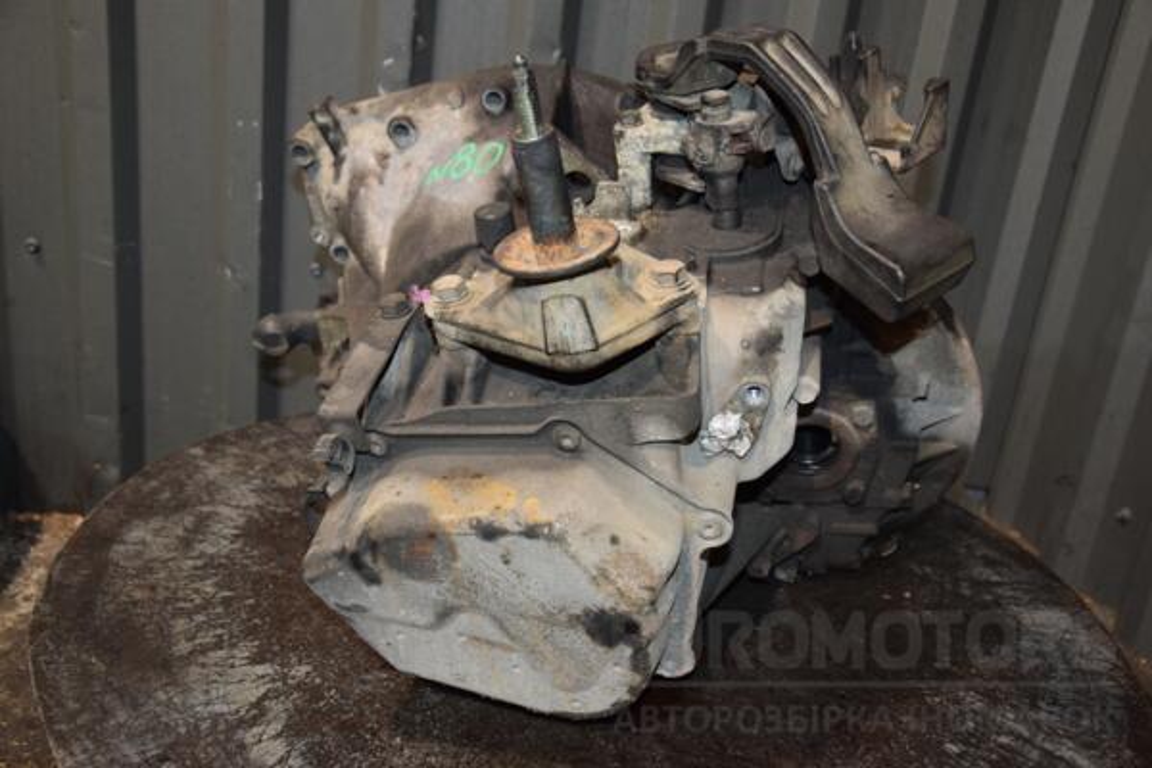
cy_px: 384
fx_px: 1200
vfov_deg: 35.5
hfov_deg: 51.3
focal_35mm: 38
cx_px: 576
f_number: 5
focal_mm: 25
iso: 800
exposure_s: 1/60
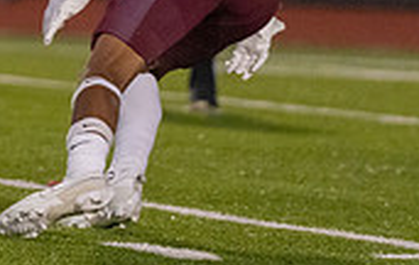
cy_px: -302
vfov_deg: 1.7
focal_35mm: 757
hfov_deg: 2.8
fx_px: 8670
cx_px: -406
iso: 5000
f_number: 2.8
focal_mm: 171
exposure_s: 1/1250
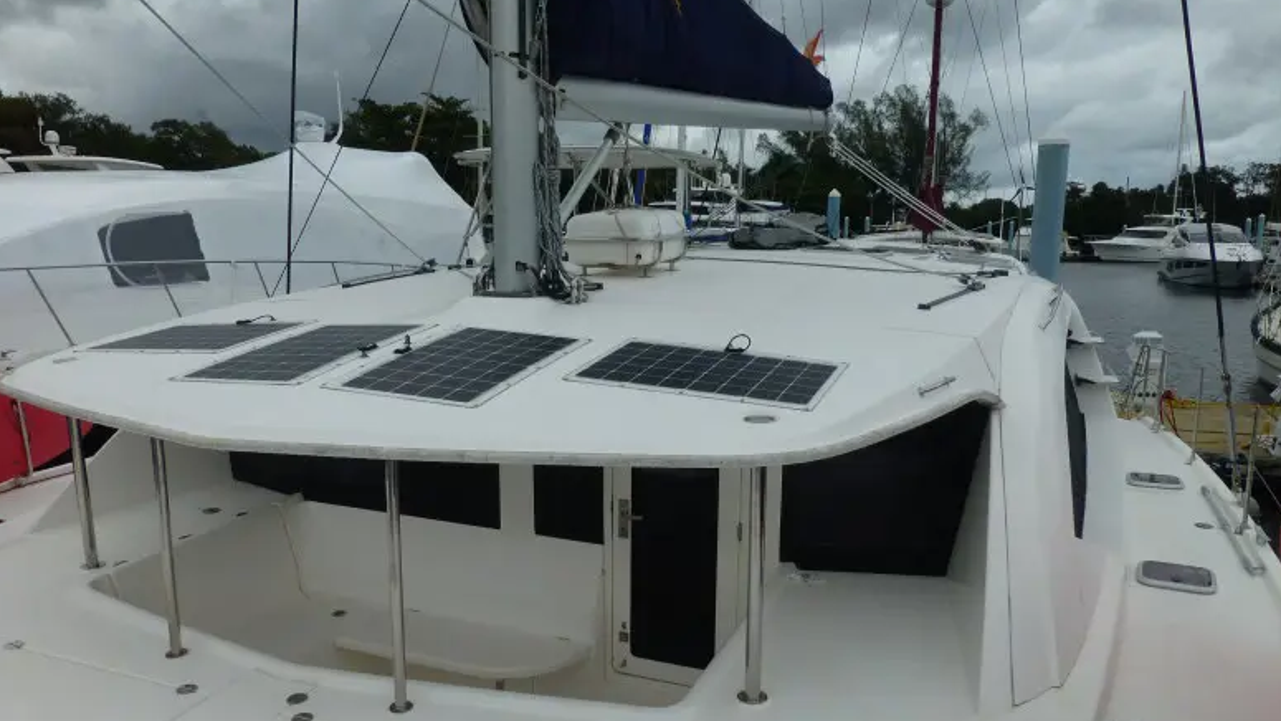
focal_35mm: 27
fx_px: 917
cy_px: 402
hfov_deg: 69.9
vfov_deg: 42.8
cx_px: 648
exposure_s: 1/800
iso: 100
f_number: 4
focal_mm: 4.3
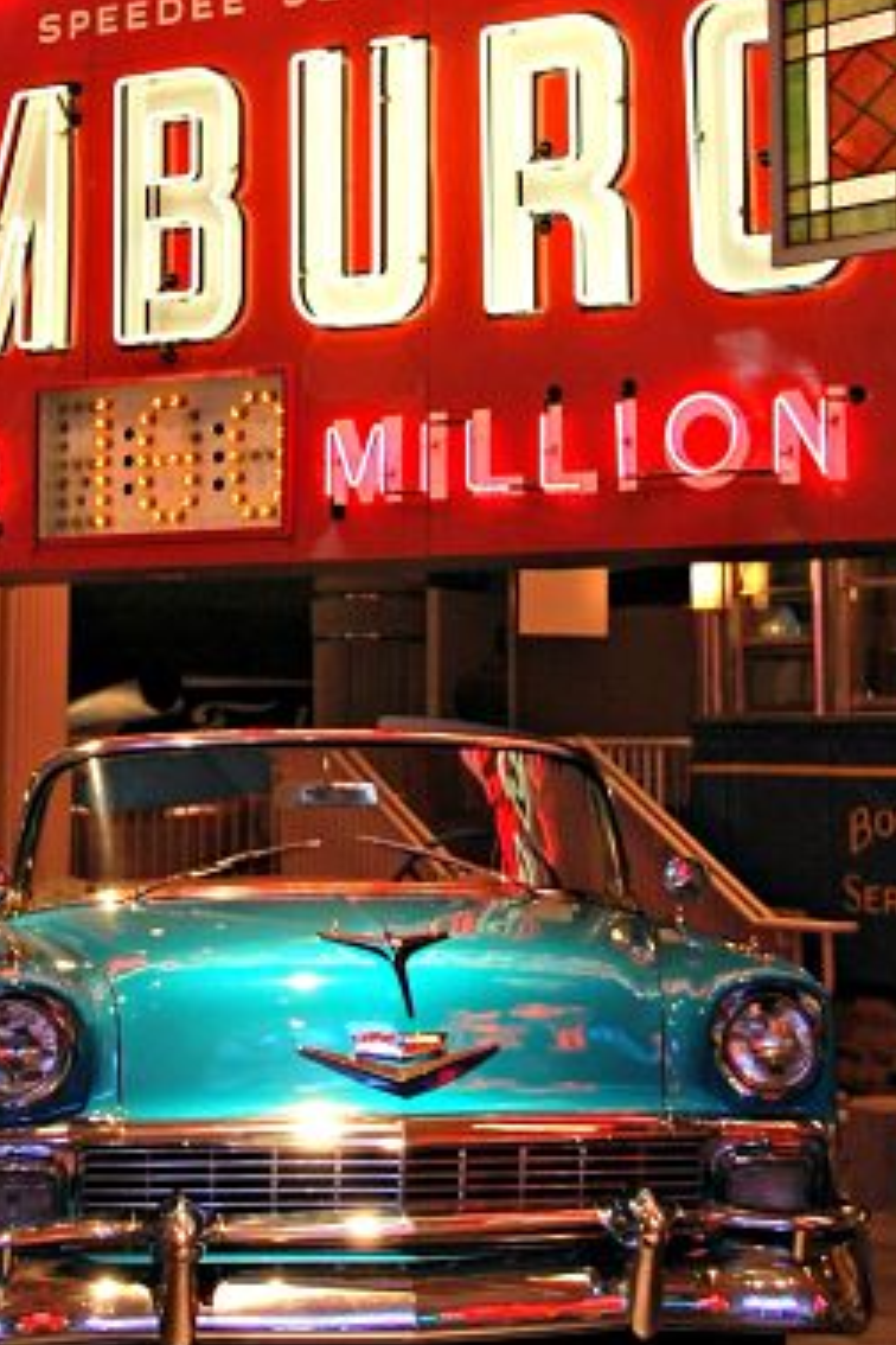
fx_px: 3210
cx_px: 379
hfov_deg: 15.9
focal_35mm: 86
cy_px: 146
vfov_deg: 23.1
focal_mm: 28
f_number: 4.5
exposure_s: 1/80
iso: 400
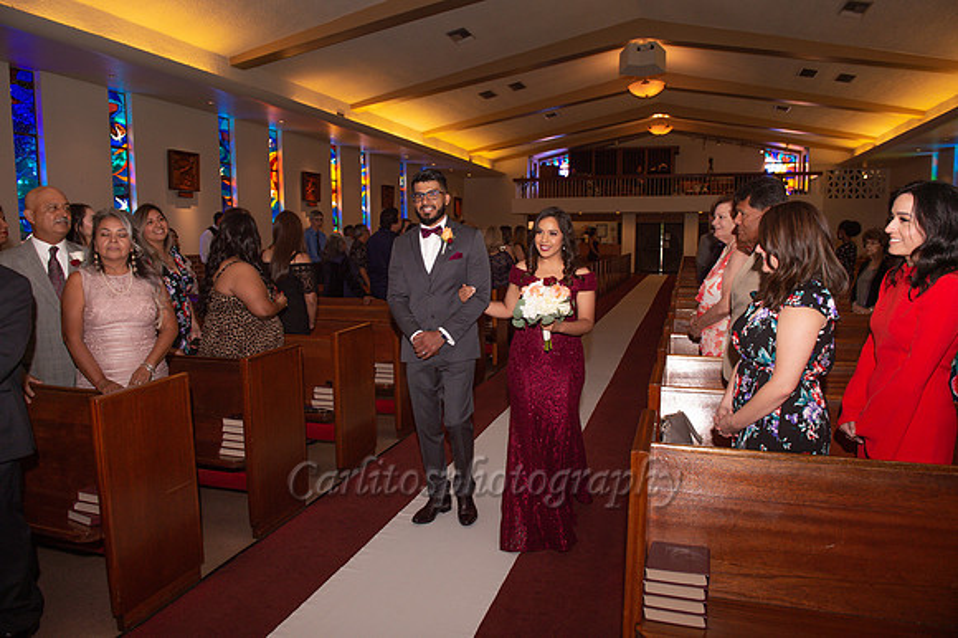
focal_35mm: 24
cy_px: 319
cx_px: 479
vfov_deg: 53.1
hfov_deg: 73.8
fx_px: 638
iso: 400
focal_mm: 24
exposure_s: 1/250
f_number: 4
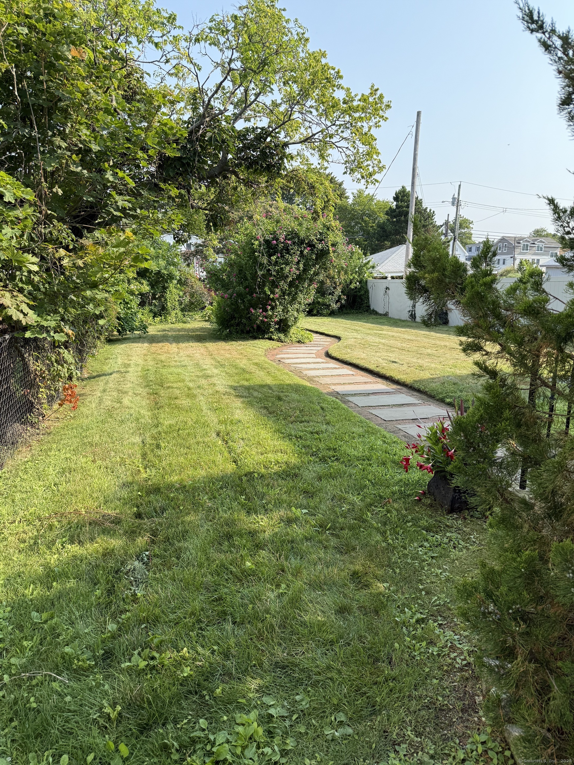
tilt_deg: -11.0
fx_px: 531
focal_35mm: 24
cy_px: 382
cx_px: 287
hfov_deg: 56.8
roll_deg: -0.3
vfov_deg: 71.6
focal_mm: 6.76
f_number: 1.78
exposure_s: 1/1901
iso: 100
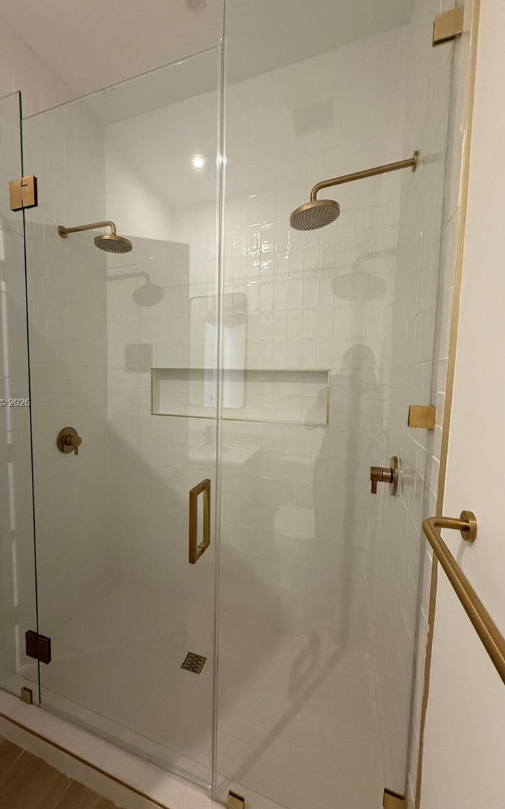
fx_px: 330
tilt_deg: -4.1
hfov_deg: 74.2
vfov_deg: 101.5
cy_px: 403
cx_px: 210
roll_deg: -1.0
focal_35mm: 15
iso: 500
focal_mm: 2.22
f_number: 2.2
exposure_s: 1/60
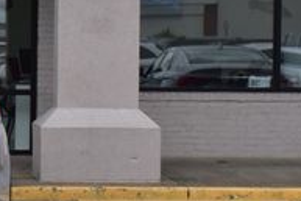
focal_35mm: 149
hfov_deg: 13.1
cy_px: 78
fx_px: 1247
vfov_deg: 9.2
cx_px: -139
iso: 400
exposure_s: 1/400
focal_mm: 30
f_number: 11
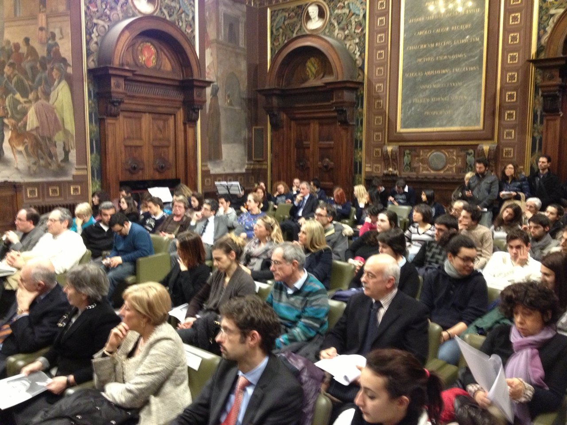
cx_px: 284
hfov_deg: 52.6
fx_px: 573
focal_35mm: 35
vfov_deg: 40.7
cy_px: 212
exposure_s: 1/15
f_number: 2.4
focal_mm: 4.28
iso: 400
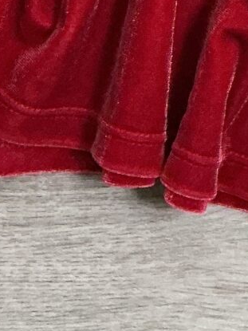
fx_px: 1711
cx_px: 297
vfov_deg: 9.4
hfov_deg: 8.2
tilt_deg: -83.5
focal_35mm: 179
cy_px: -554
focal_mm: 3
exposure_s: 1/60
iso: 160
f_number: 1.8
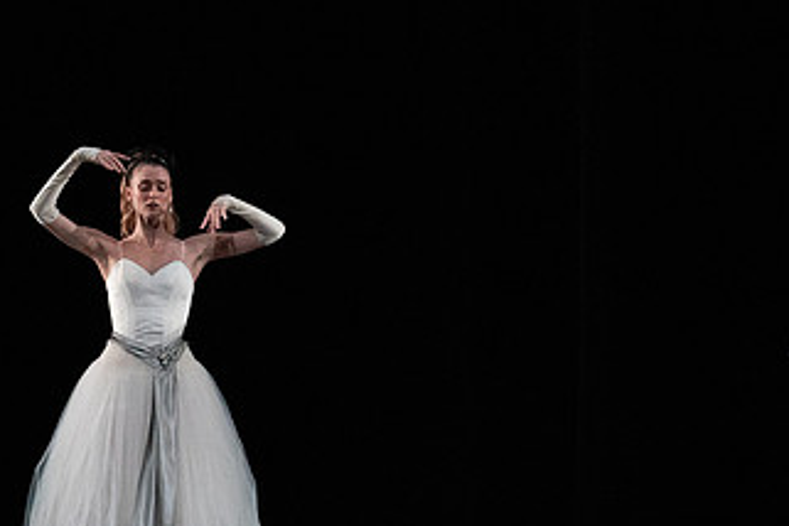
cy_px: 291
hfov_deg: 6.1
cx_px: 428
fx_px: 7363
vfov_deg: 4.1
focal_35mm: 336
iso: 16000
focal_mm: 186
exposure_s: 1/400
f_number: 5.6
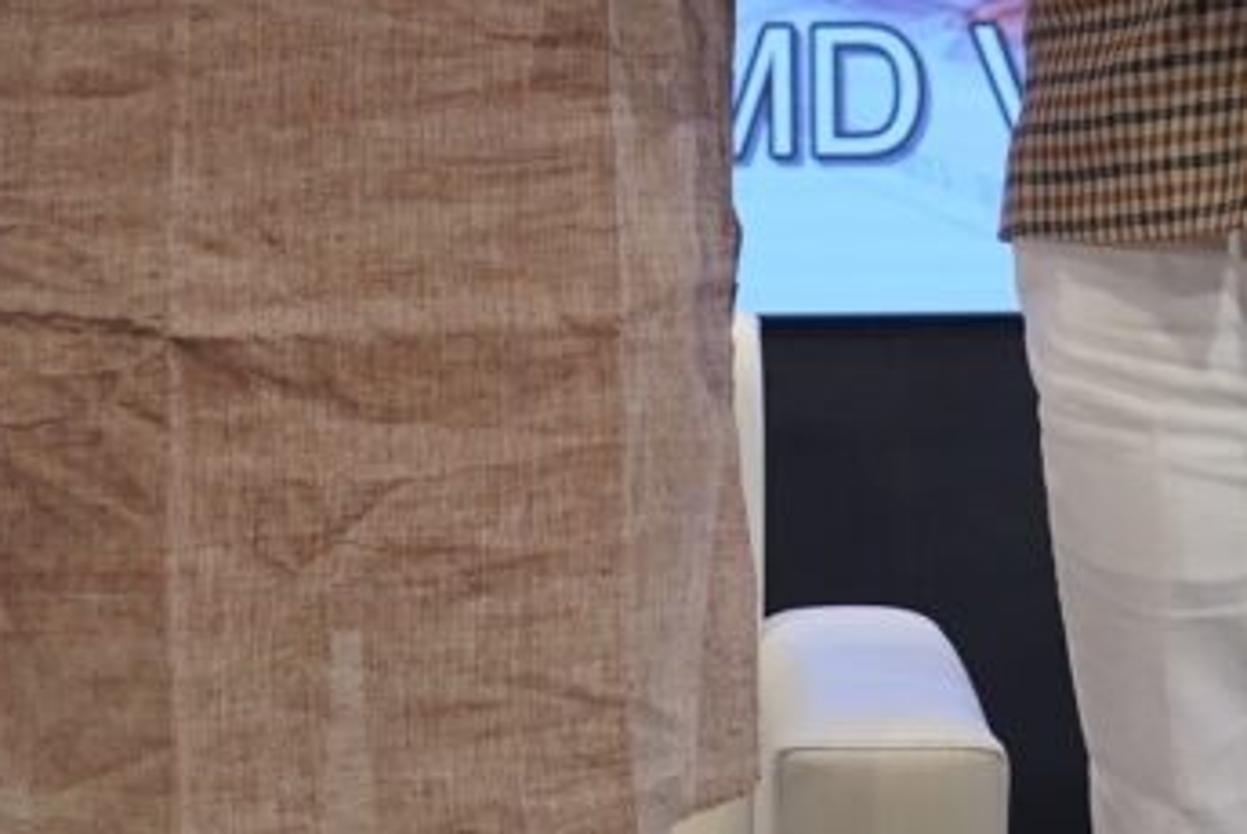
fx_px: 3987
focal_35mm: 115
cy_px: -558
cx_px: 736
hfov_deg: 17.8
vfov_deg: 11.3
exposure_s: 1/160
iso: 1600
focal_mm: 33
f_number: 4
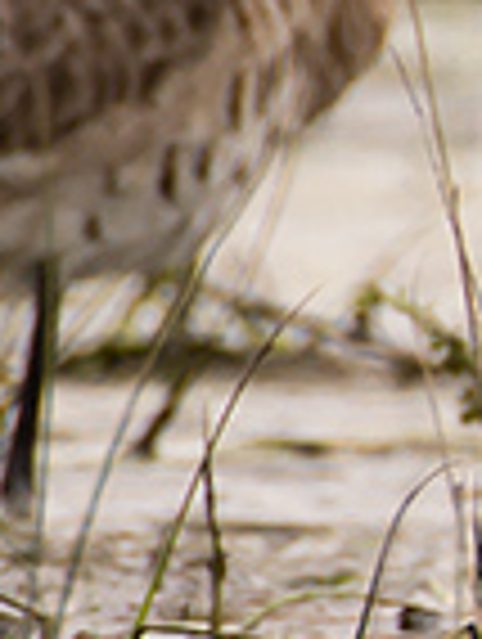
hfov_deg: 0.2
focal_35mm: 6391
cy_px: -36
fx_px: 118298
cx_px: 1685
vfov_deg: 0.3
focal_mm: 600
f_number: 8
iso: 200
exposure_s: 1/200
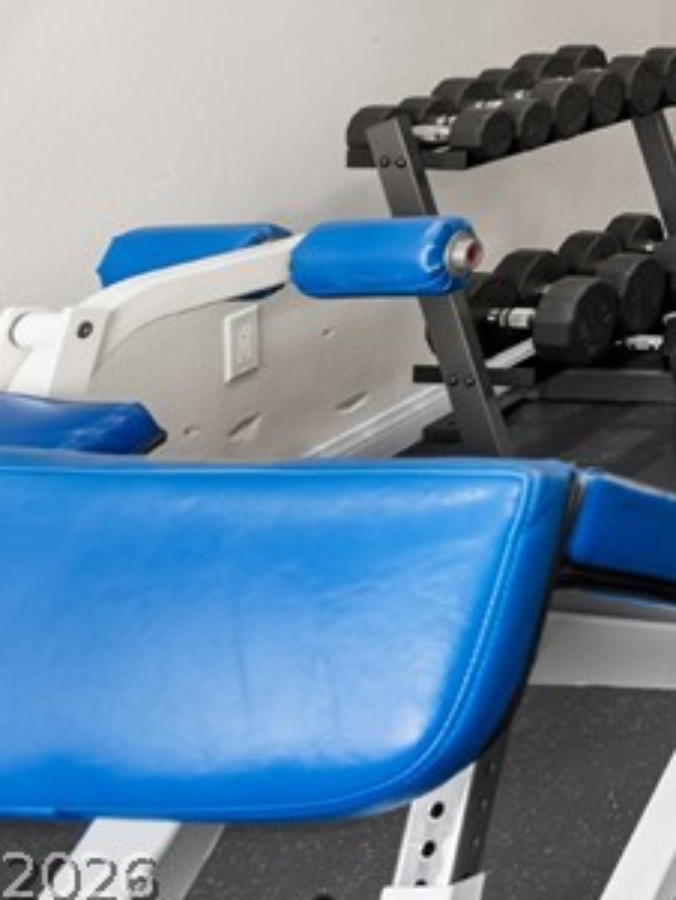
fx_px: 1535
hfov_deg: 16.5
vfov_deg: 28.7
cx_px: 1466
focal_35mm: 59
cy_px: -158
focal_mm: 17
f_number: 7.1
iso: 400
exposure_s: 1/20
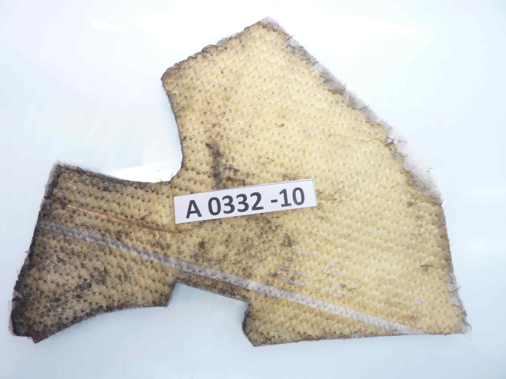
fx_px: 365
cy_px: 190
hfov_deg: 69.4
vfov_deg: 54.9
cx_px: 253
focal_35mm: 25
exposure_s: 1/10
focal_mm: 4.1
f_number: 3.3
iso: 80
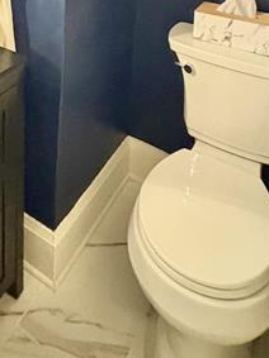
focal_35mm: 38
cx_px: 61
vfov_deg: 36.8
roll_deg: -2.0
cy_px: -77
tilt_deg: -5.1
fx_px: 394
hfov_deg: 36.6
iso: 1250
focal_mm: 2.22
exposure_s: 1/30
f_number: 2.2
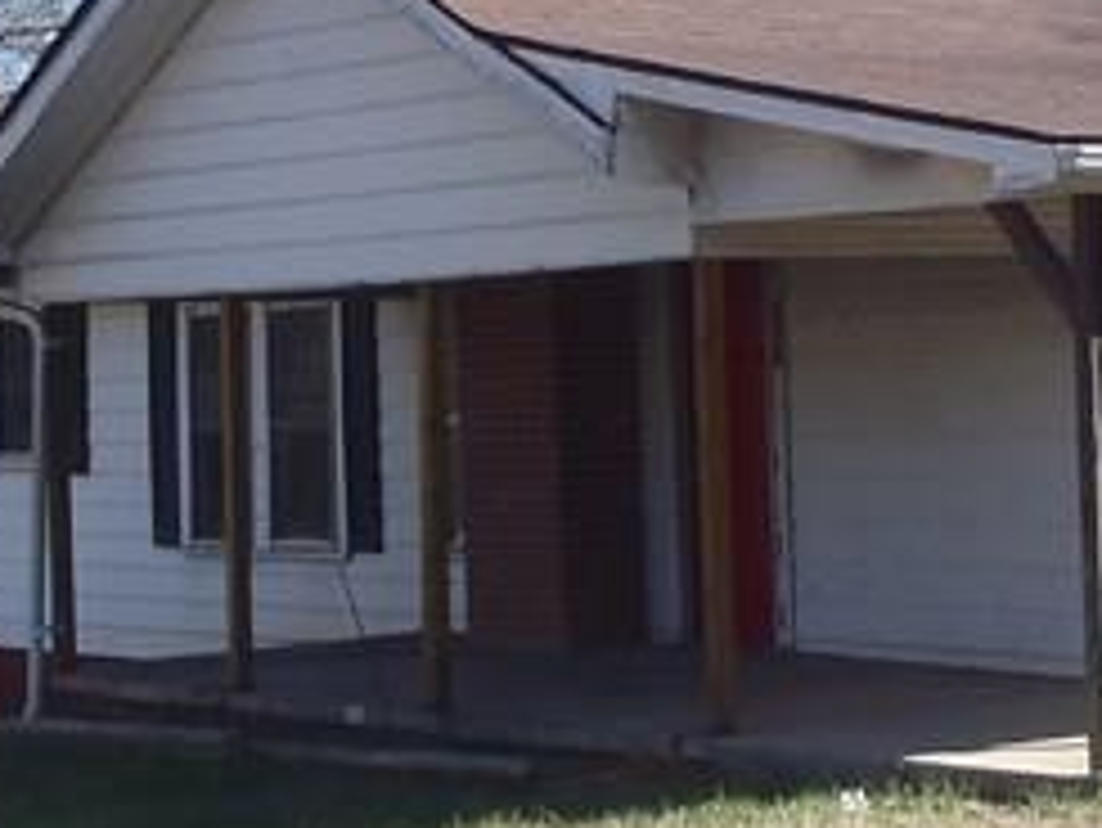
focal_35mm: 117
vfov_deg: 12.7
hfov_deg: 16.5
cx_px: 1084
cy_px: 338
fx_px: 3727
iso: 80
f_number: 4.5
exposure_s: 1/320
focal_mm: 5
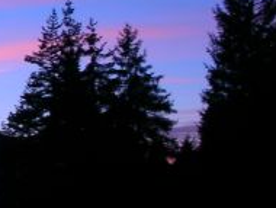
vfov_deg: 10.0
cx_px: -240
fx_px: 1174
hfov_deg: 12.2
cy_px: -6
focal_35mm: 147
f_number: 3
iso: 50
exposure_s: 1/62
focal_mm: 5.8
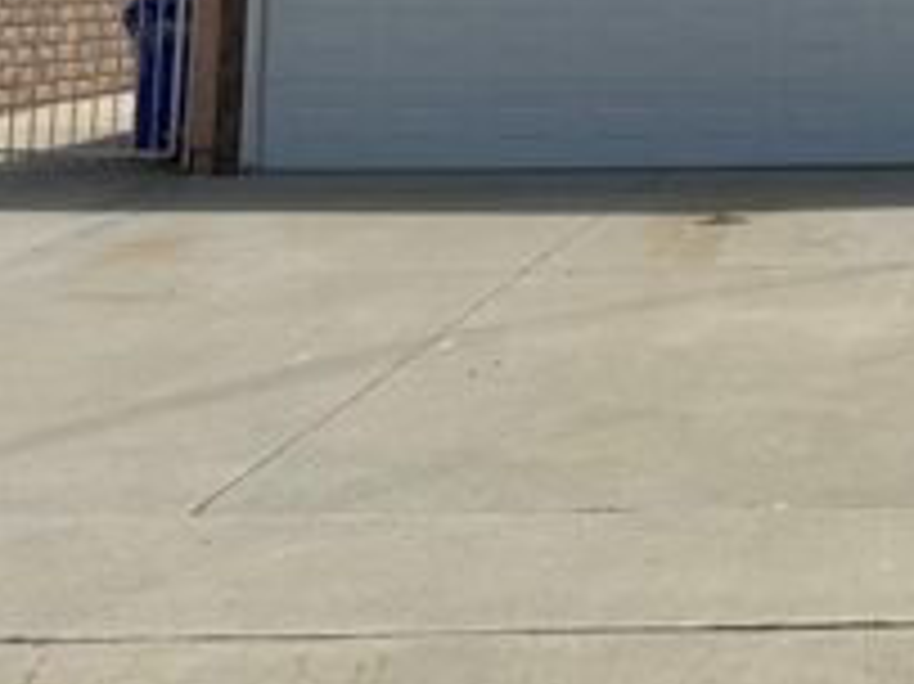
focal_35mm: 91
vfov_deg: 15.4
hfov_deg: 19.0
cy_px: -216
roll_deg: +0.4
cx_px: 1364
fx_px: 2401
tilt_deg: +5.7
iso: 80
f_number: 1.78
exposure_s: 1/12048
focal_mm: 6.86
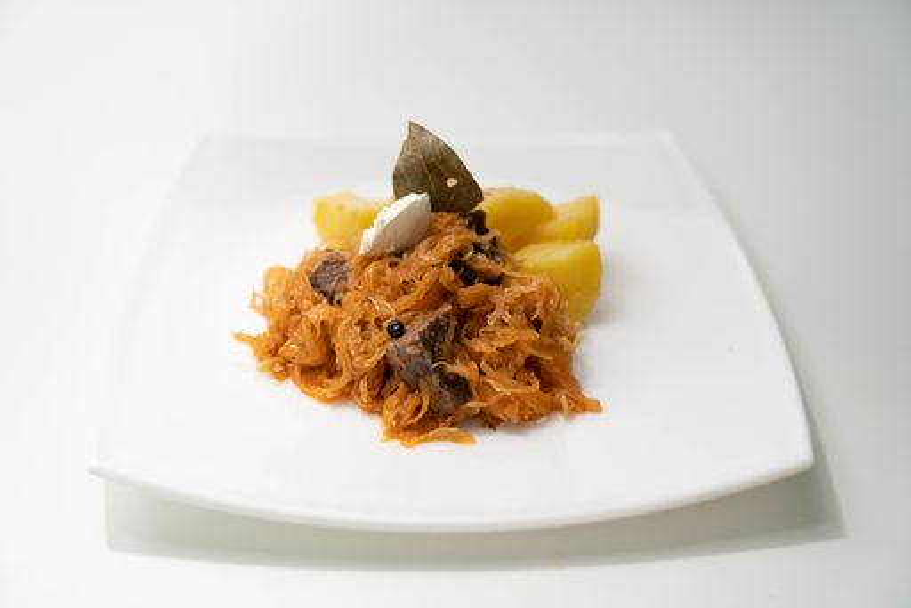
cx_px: 456
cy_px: 304
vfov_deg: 30.6
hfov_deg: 44.5
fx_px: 1114
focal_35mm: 44
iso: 500
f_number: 2.8
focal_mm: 44
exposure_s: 1/200
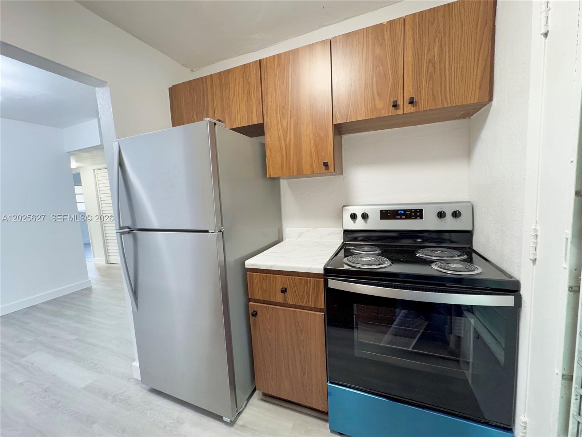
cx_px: 291
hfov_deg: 102.1
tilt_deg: -7.1
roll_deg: +3.8
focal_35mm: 14
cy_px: 218
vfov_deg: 85.7
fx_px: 235
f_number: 2.2
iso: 320
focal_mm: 2.22
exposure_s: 1/60
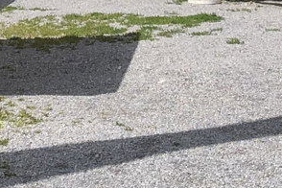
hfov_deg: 11.5
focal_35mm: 178
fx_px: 1394
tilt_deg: +6.6
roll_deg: -1.6
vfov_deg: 7.2
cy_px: -283
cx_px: 185
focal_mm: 3.99
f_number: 1.8
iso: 20
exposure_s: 1/2088
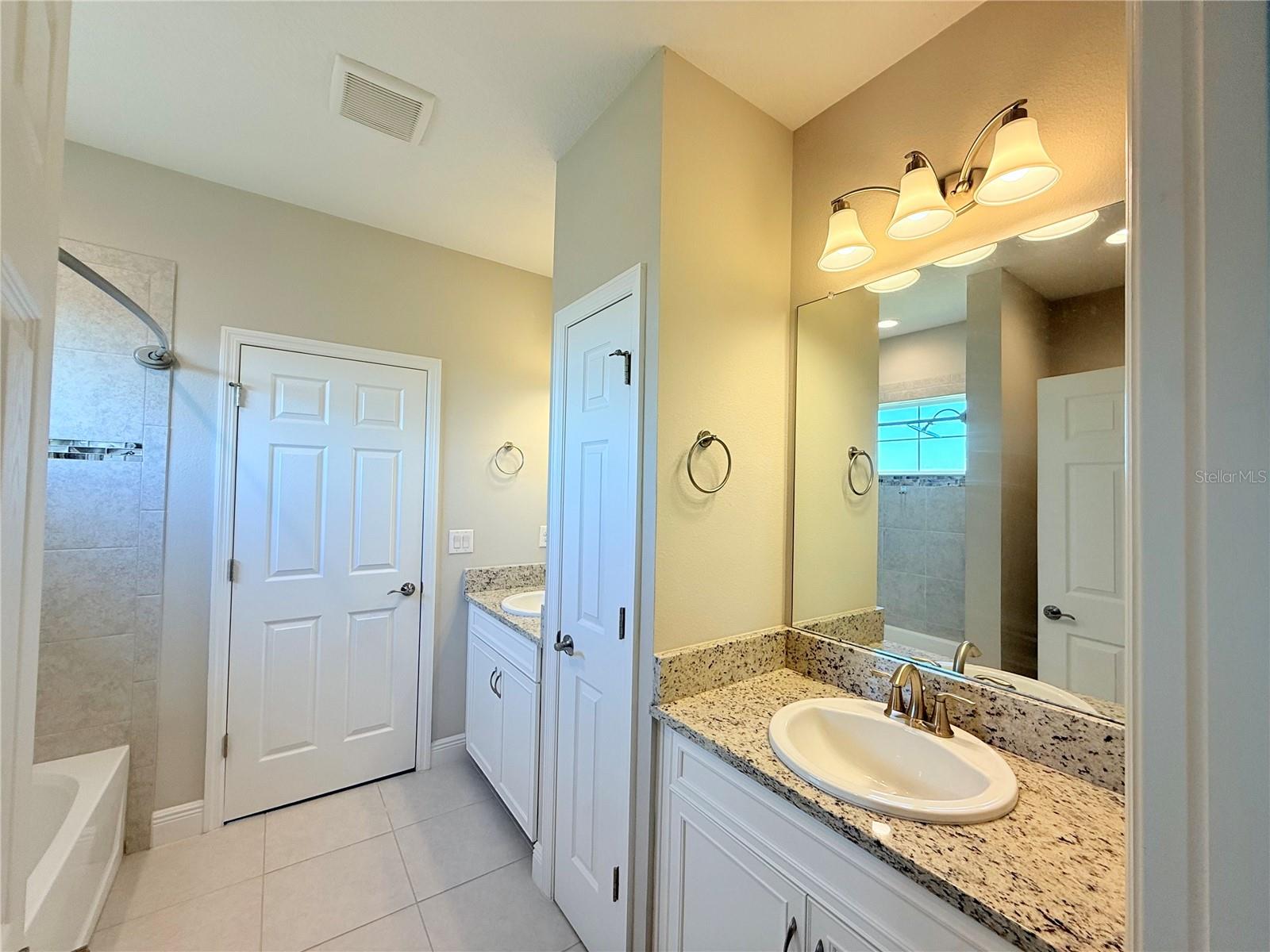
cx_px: 635
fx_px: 514
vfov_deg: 85.7
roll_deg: -1.8
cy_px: 476
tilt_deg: +1.4
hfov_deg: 102.1
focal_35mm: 14
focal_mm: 2.22
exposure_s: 1/60
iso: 64
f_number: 2.2
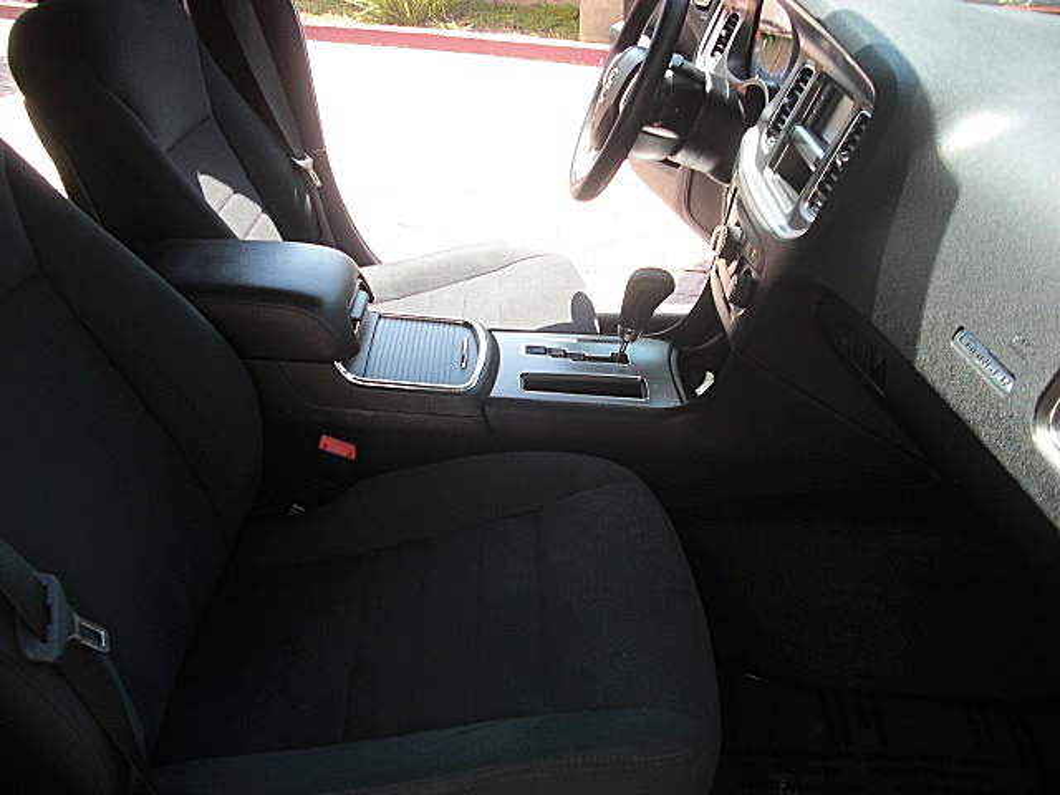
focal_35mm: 36
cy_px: 398
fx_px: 1102
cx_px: 530
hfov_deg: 51.4
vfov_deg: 39.7
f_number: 2.8
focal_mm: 6.3
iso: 50
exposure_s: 1/160
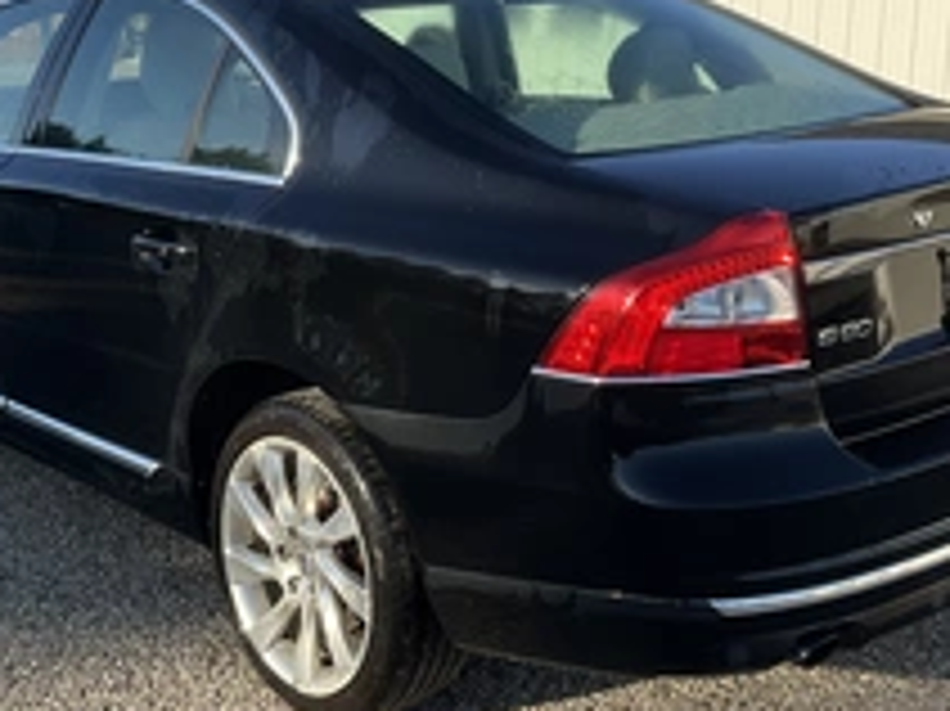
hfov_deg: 35.0
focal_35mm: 55
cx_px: 464
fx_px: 1509
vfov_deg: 26.3
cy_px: 220
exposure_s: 1/869
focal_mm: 3
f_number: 1.8
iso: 25
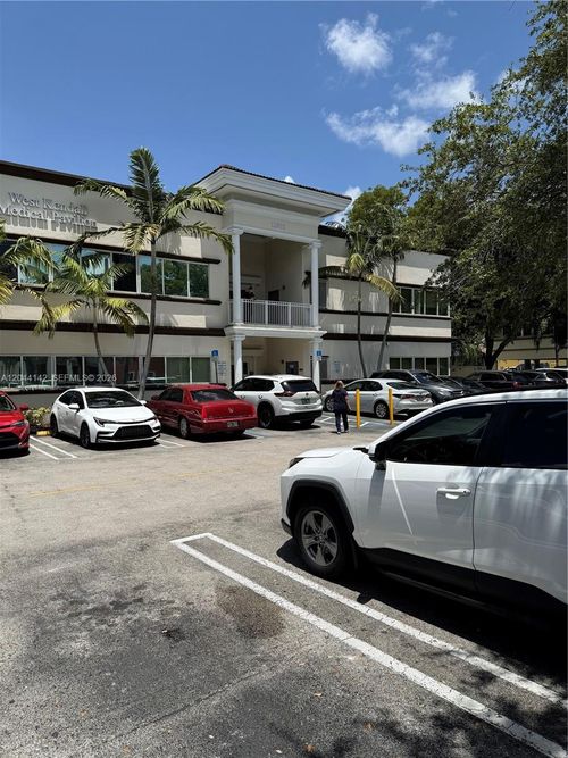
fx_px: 525
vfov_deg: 71.6
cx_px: 284
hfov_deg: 56.8
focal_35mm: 24
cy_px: 379
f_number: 1.78
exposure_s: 1/6173
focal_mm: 6.76
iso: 80
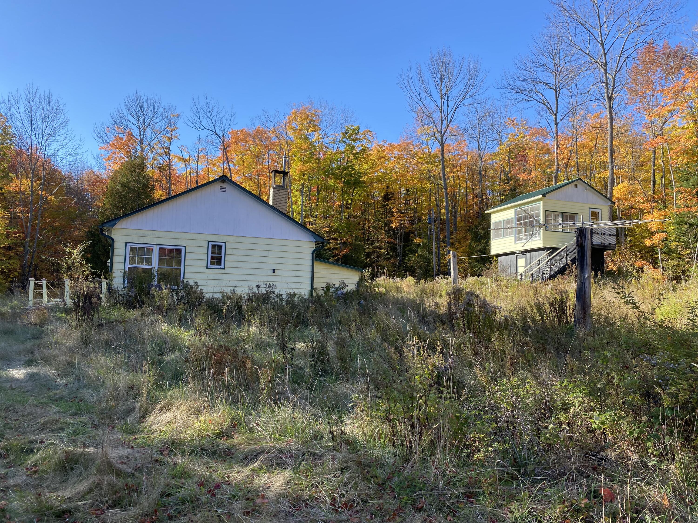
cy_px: 262
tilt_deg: +4.9
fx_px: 524
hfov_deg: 67.3
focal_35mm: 26
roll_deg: -2.7
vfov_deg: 53.1
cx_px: 349
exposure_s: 1/1043
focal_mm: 4.25
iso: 32
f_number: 1.8
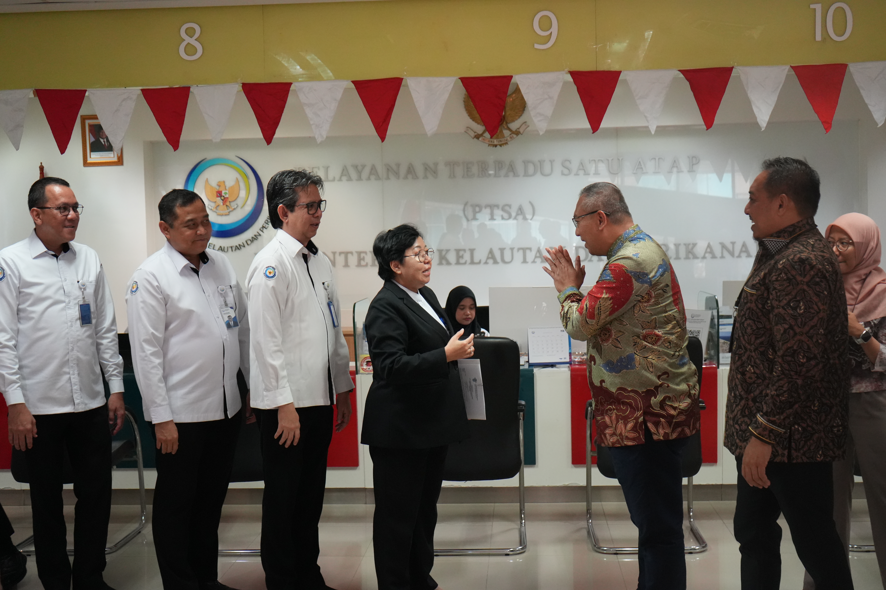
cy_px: 295
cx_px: 443
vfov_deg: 28.6
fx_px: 1157
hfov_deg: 41.9
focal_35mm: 47
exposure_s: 1/320
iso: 6400
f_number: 4.5
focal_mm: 47
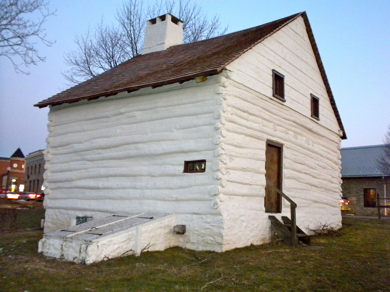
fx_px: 417
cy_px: 146
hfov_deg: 50.1
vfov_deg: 38.7
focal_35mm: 37
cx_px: 195
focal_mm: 6.6
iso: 628
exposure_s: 1/30
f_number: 3.5
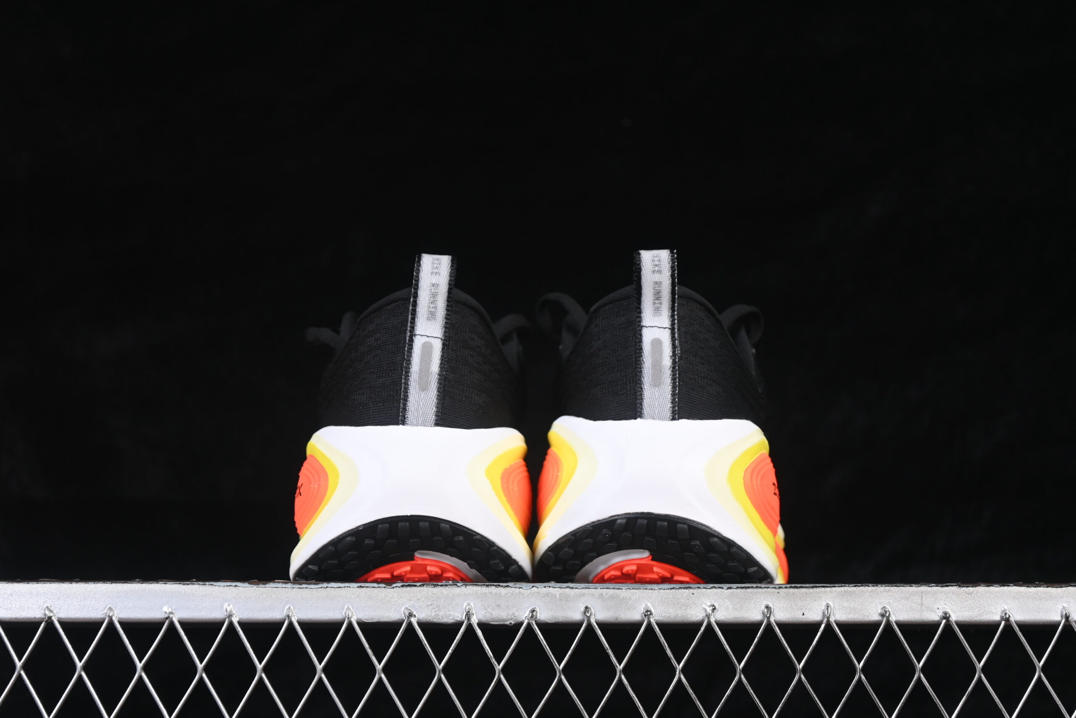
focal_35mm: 75
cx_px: 538
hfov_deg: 27.0
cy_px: 359
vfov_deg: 18.2
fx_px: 2242
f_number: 6.3
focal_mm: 50
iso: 160
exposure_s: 1/60
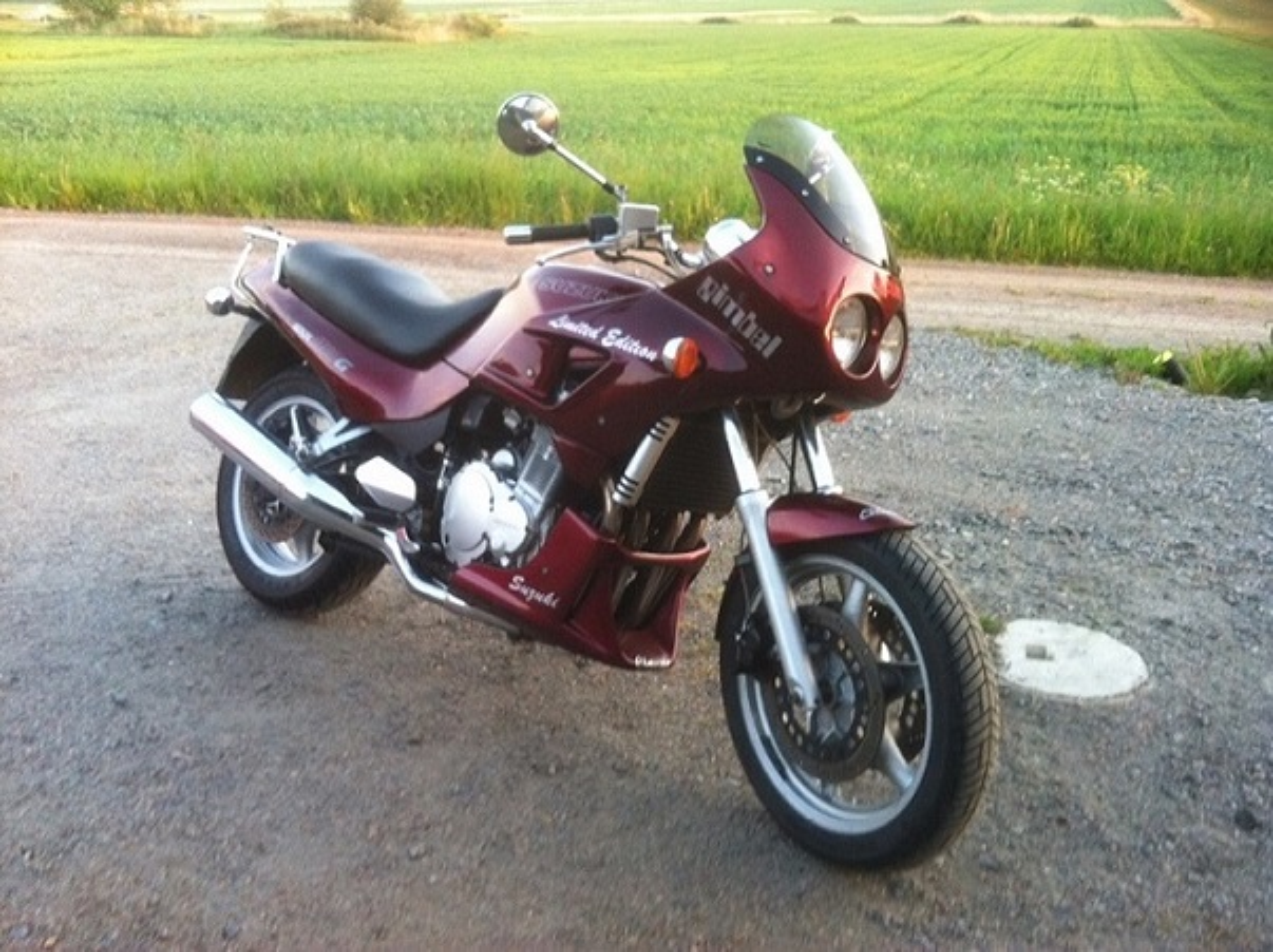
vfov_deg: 40.6
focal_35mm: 35
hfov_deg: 52.7
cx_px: 636
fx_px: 1286
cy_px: 476
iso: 80
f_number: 2.8
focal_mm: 3.85
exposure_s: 1/30
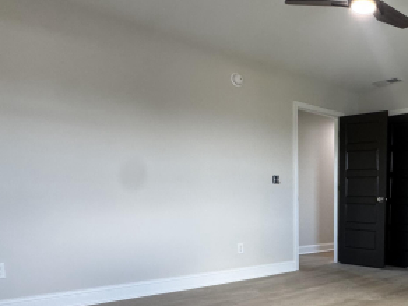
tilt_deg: -8.9
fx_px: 377
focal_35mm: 32
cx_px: 353
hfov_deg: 51.4
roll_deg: -0.9
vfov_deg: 42.0
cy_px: 250
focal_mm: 2.22
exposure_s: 1/120
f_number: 2.2
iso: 250
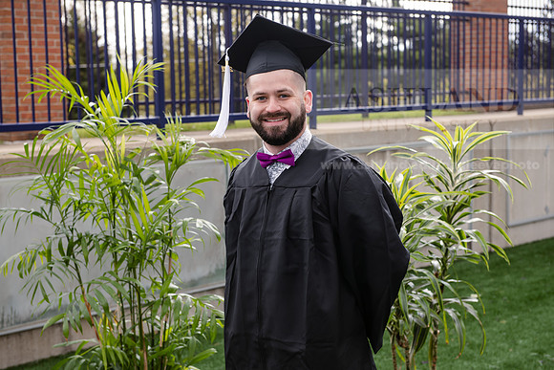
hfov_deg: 32.4
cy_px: 185
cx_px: 277
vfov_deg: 21.9
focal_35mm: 62
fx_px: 954
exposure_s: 1/200
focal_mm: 62
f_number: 5.6
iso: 250
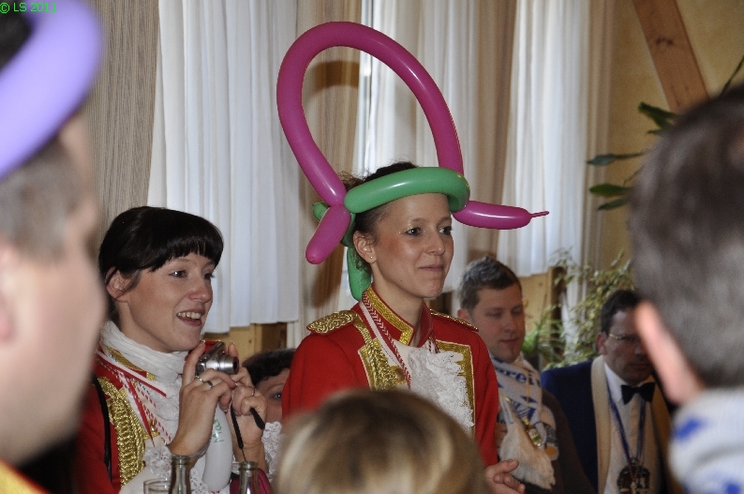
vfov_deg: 10.6
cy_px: 248
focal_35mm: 129
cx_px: 374
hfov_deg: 16.0
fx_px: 2652
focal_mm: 85
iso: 400
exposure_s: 1/60
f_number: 5.6
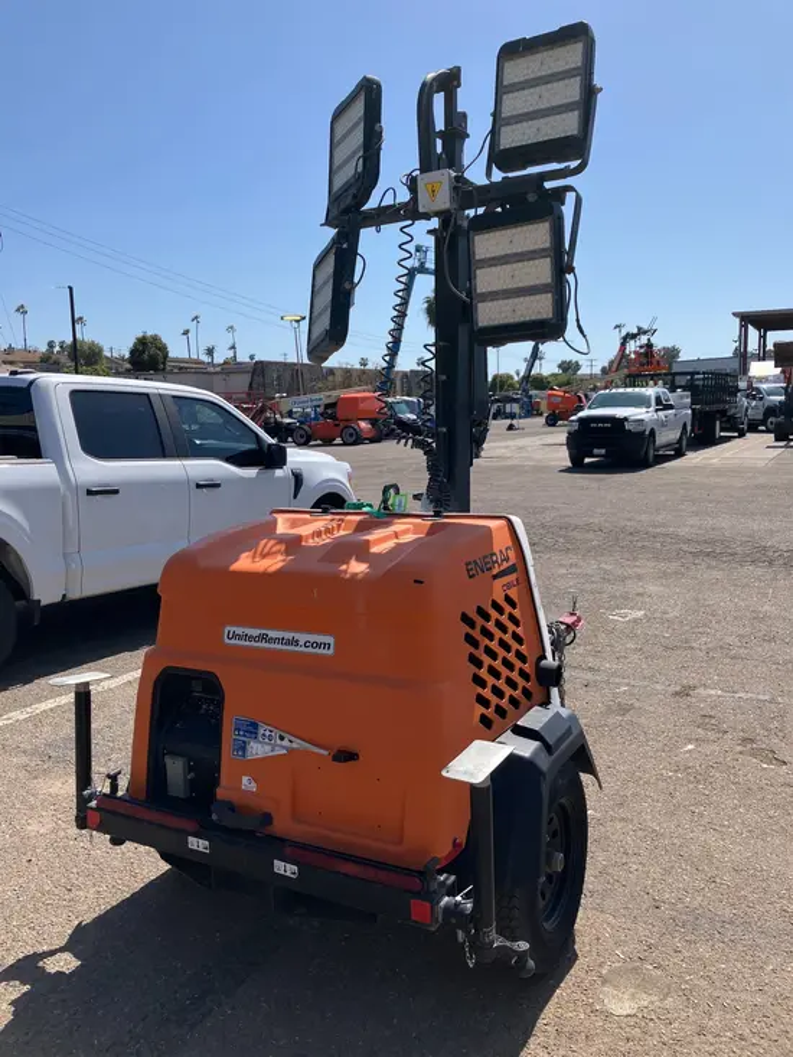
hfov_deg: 49.8
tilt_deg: -5.7
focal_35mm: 28
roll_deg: -0.1
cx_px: 396
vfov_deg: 63.4
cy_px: 528
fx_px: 855
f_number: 1.8
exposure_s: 1/2208
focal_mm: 3.99
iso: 32
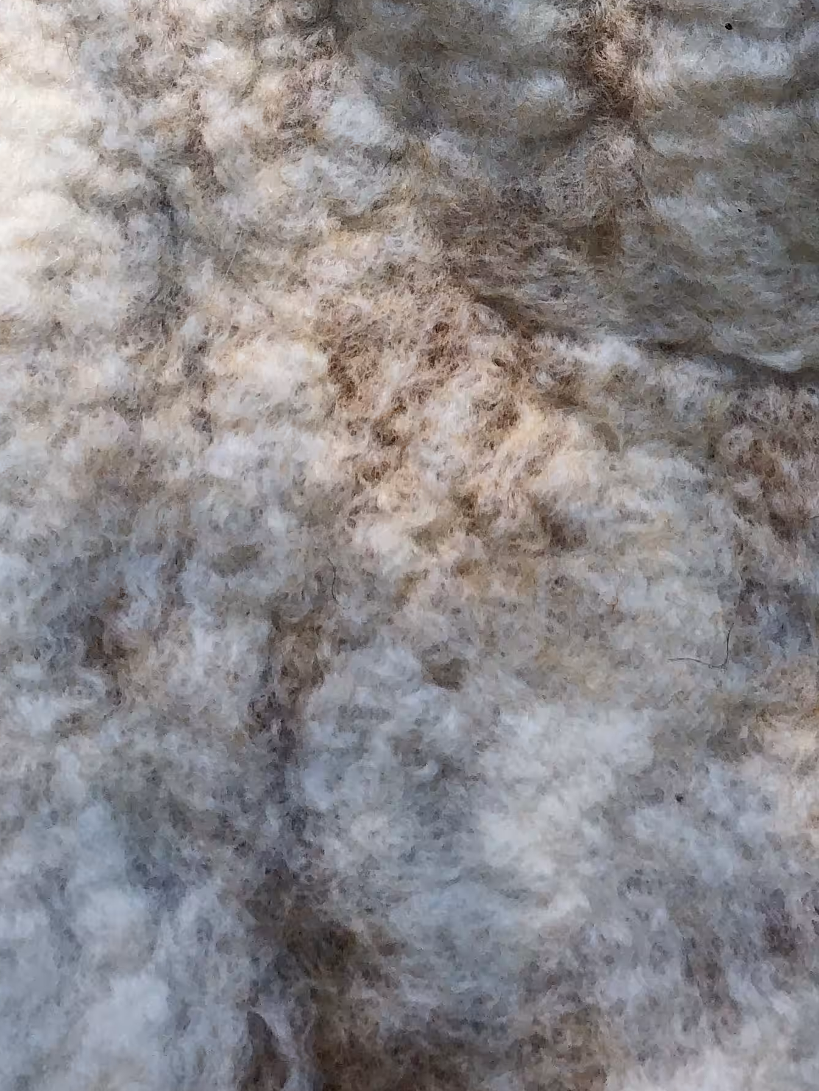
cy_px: -47
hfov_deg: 23.2
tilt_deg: -72.3
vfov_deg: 28.5
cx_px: 523
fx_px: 1987
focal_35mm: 63
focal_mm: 3.99
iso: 20
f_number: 1.8
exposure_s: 1/787
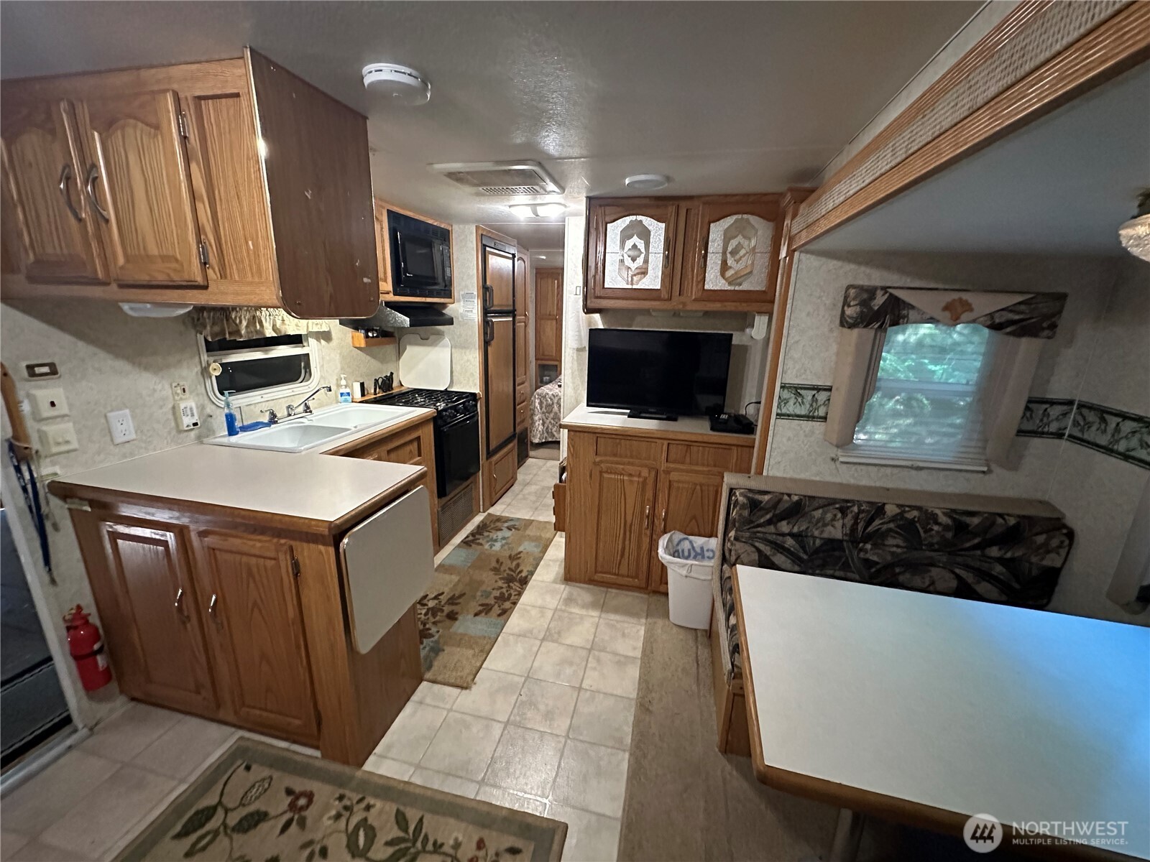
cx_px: 575
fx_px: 465
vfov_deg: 85.7
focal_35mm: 14
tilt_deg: -13.2
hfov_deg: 102.1
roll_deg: -2.2
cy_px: 431
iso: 1250
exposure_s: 1/58
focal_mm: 2.22
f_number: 2.2
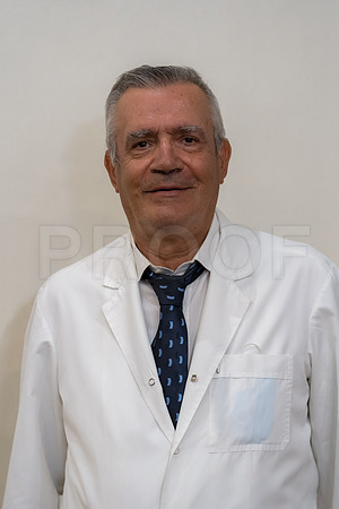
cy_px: 254
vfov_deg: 13.6
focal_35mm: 151
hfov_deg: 9.1
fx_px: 2133
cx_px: 170
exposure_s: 1/80
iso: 4000
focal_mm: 151
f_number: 4.5
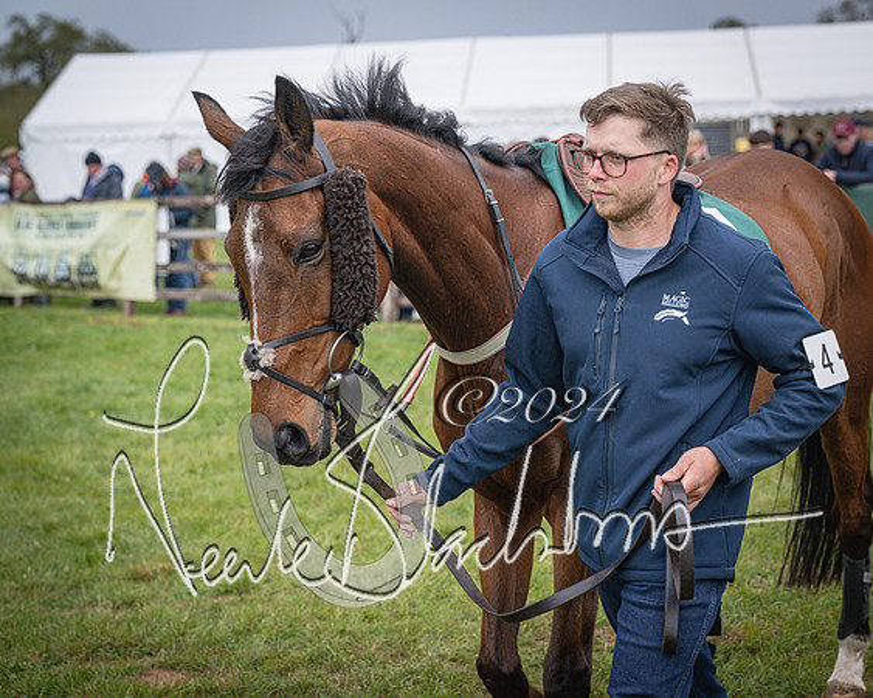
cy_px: 349
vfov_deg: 19.4
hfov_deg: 24.2
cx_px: 524
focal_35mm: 79
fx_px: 2036
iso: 800
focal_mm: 70
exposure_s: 1/4000
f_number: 4.5
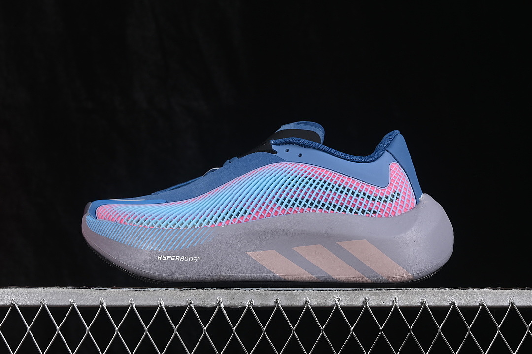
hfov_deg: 27.0
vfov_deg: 18.2
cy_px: 177
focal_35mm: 75
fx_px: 1108
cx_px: 266
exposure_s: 1/80
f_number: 8
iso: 160
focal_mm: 50
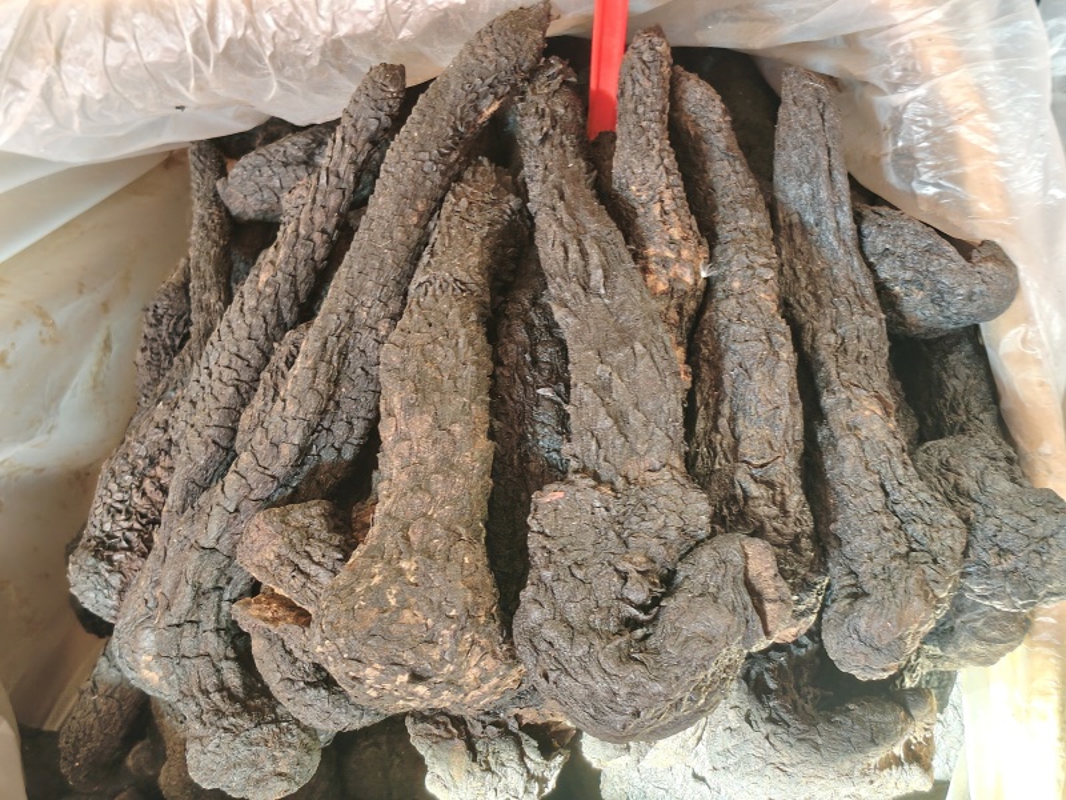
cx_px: 533
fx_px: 1571
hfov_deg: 37.5
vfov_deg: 28.6
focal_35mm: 51
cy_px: 400
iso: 291
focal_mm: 4.84
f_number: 1.88
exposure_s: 1/30
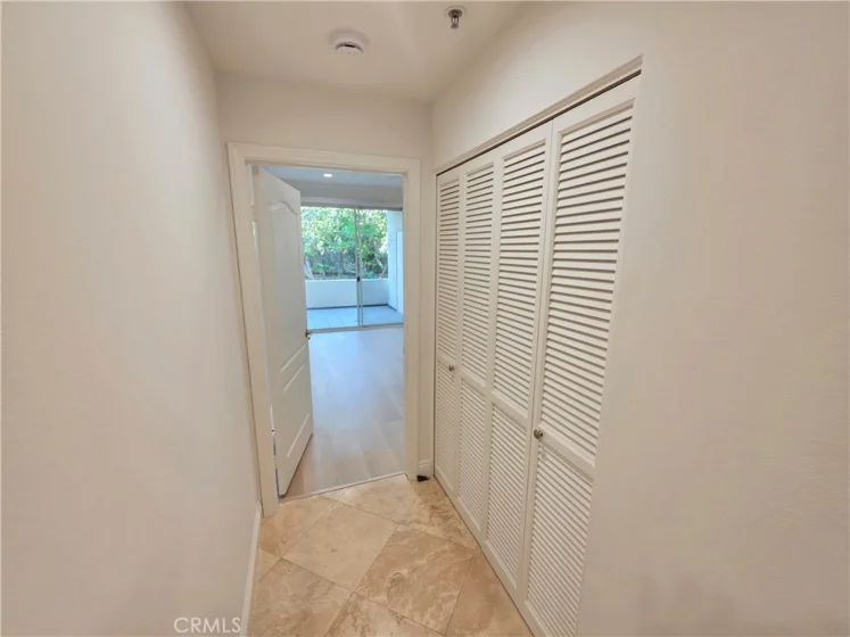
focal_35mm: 13
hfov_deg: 106.2
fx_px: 319
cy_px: 318
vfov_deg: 89.9
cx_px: 425
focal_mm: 2.2
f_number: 1.9
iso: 250
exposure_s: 1/120
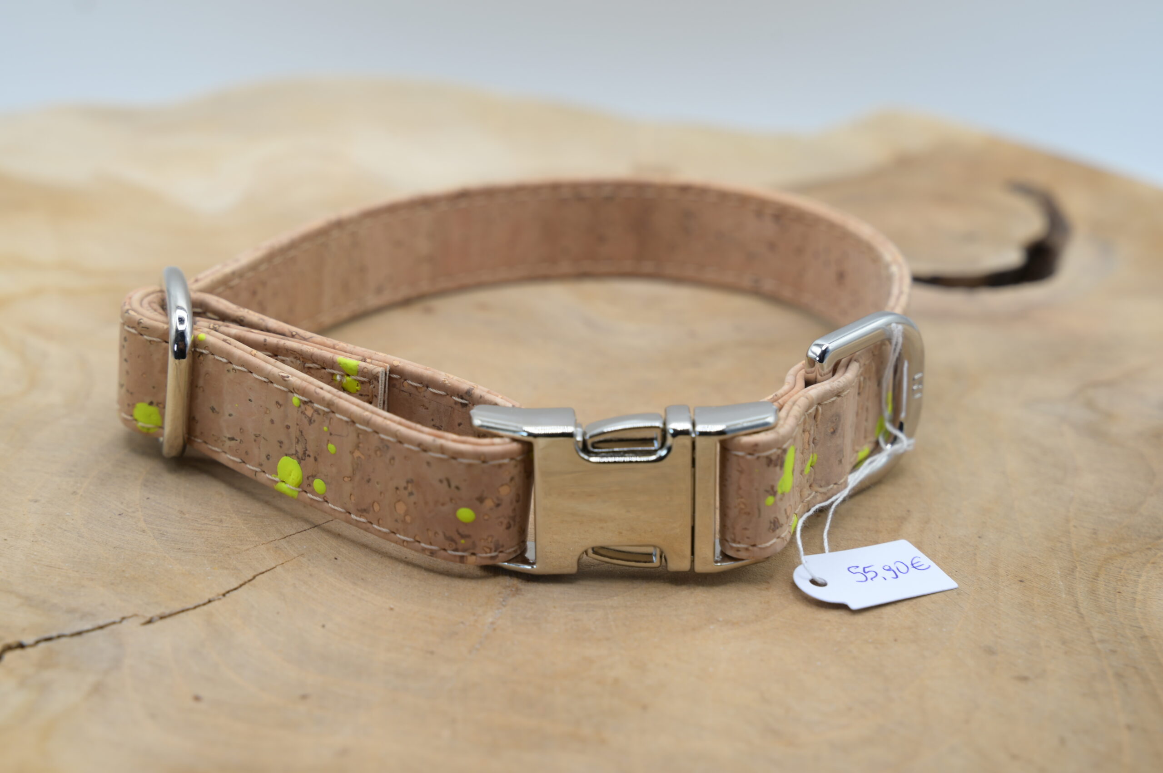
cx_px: 582
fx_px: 2163
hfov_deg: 30.1
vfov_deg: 20.3
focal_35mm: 67
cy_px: 386
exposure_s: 1/50
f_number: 6.3
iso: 100
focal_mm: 67
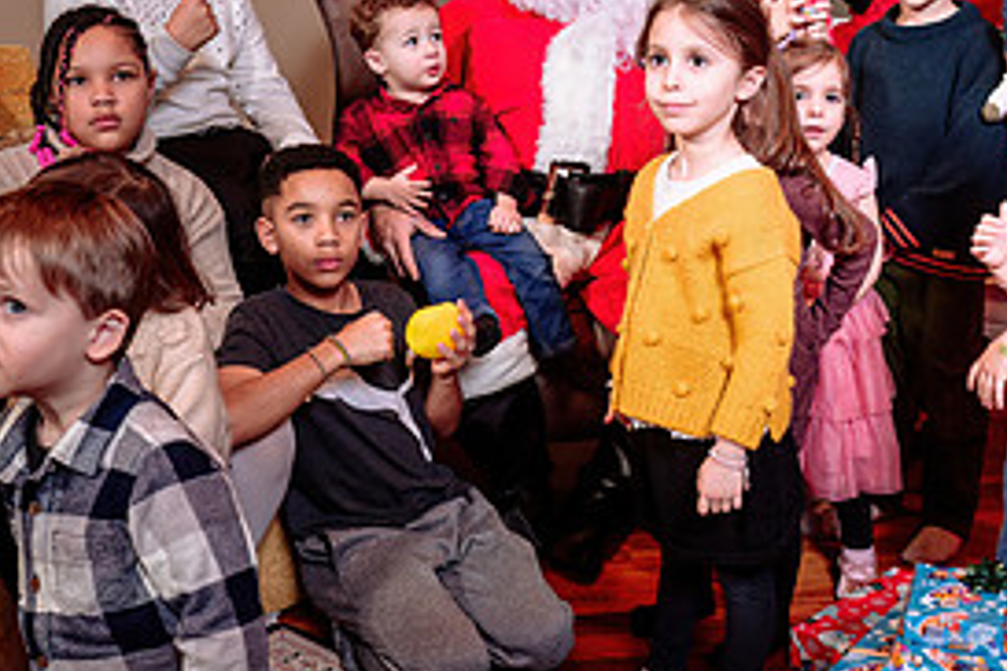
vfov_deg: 26.5
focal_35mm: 51
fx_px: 1426
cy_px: 319
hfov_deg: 38.8
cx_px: 590
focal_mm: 24
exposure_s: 1/60
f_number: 5
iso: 200
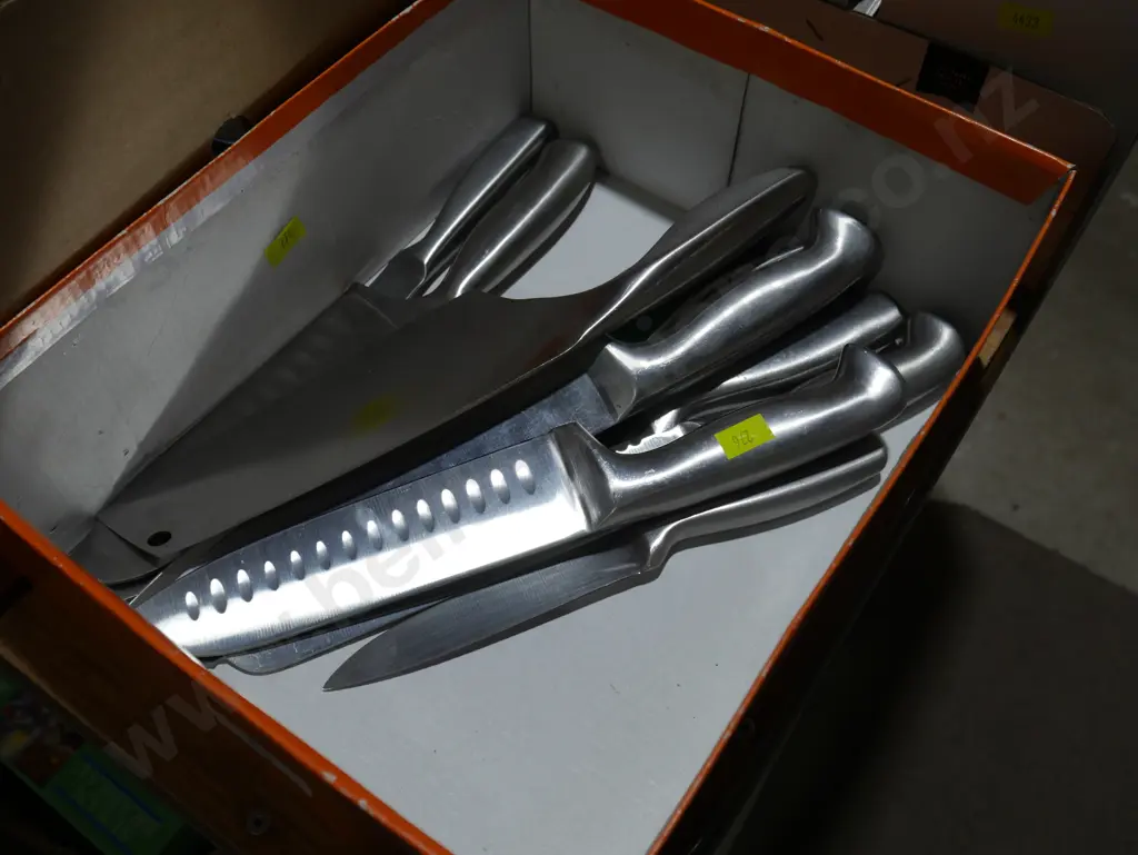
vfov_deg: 41.8
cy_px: 428
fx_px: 1118
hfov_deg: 53.9
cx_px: 569
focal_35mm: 34
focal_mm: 17
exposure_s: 1/200
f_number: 5
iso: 200
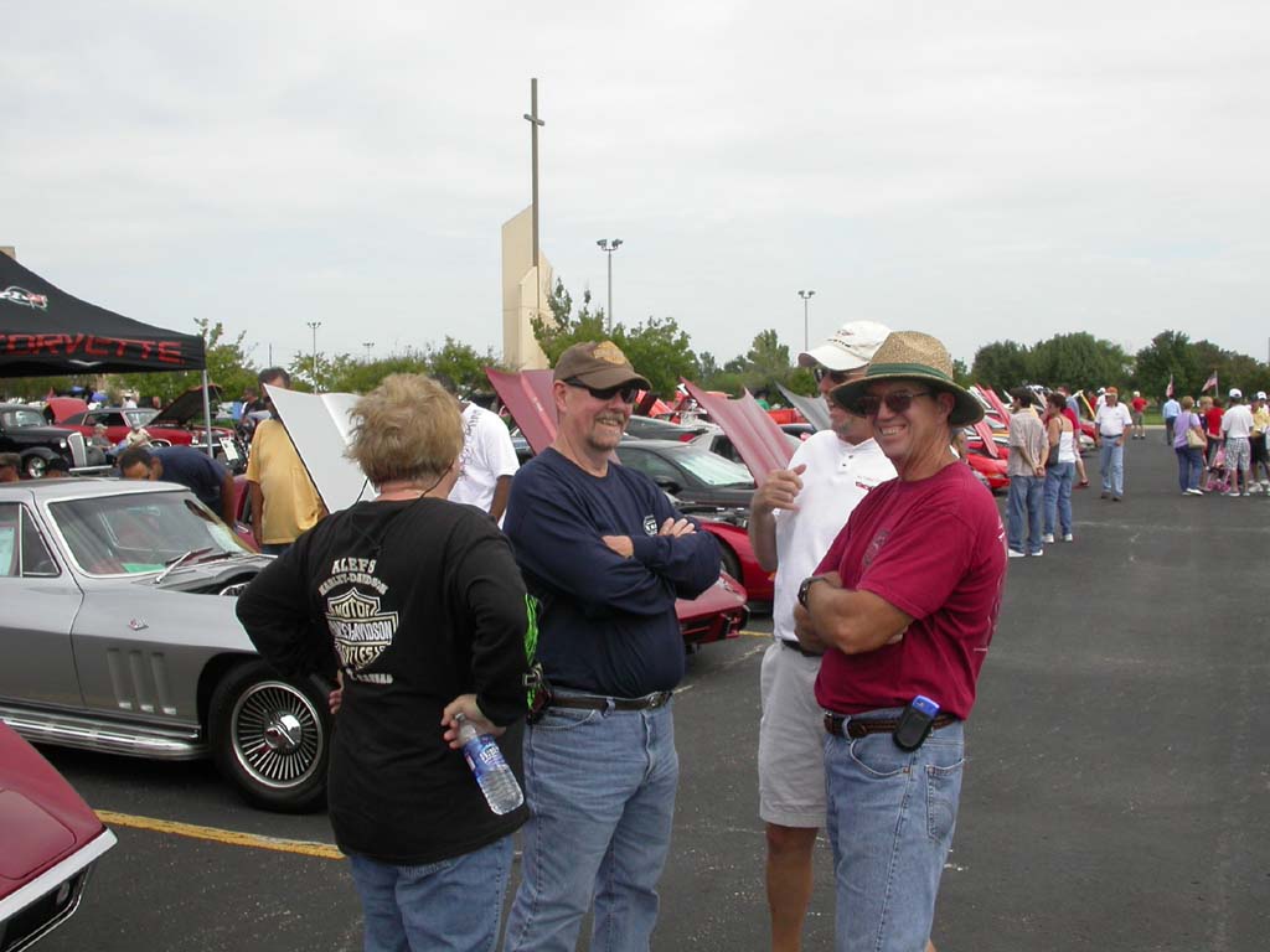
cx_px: 635
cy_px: 476
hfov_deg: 49.0
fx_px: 1394
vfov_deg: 37.7
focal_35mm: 38
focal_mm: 7.85
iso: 100
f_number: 6.7
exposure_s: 1/302
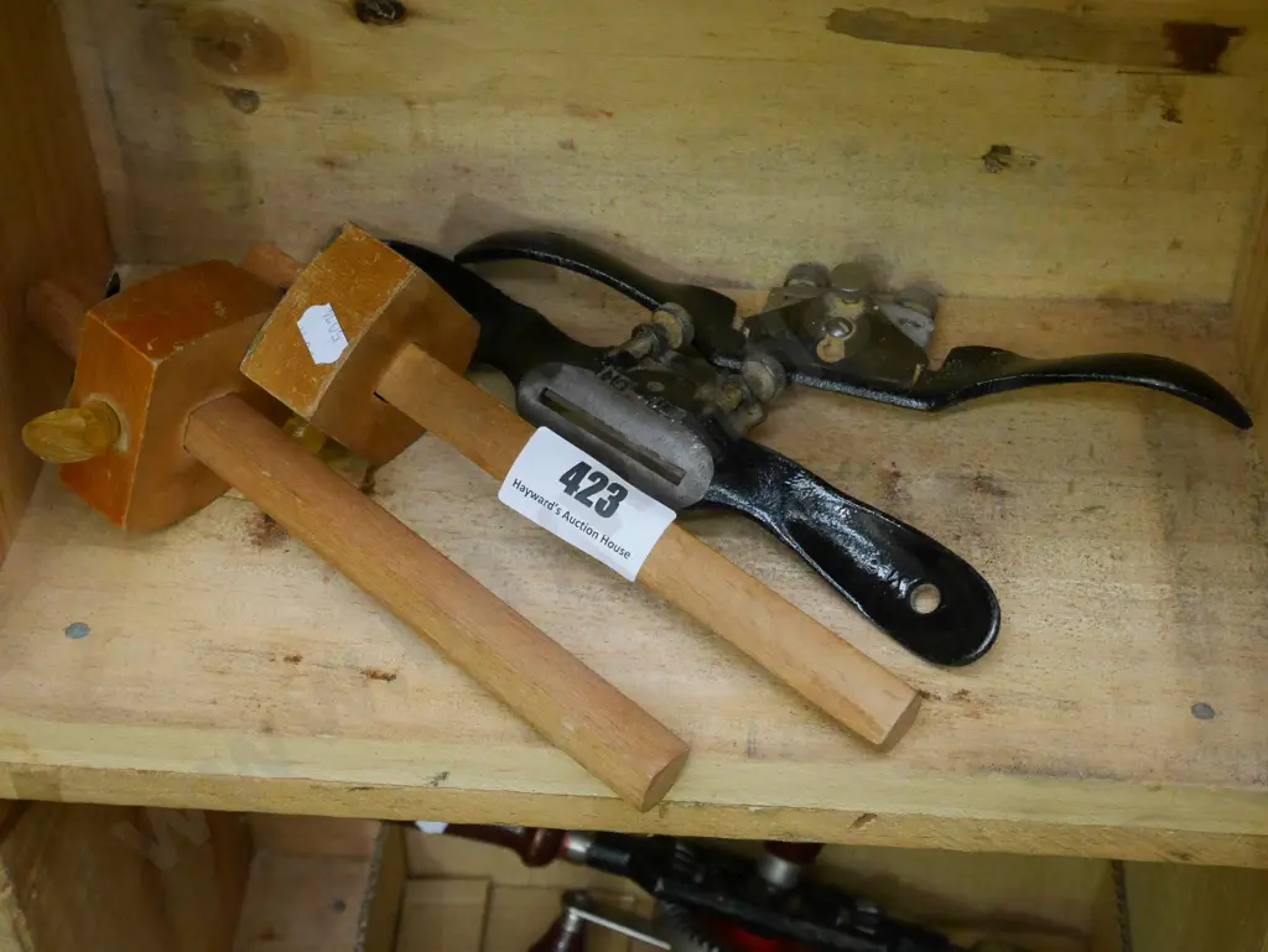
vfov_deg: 25.3
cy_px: 476
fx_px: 2126
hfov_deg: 33.2
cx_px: 634
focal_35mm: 58
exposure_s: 1/30
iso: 3200
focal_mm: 29
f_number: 5.5
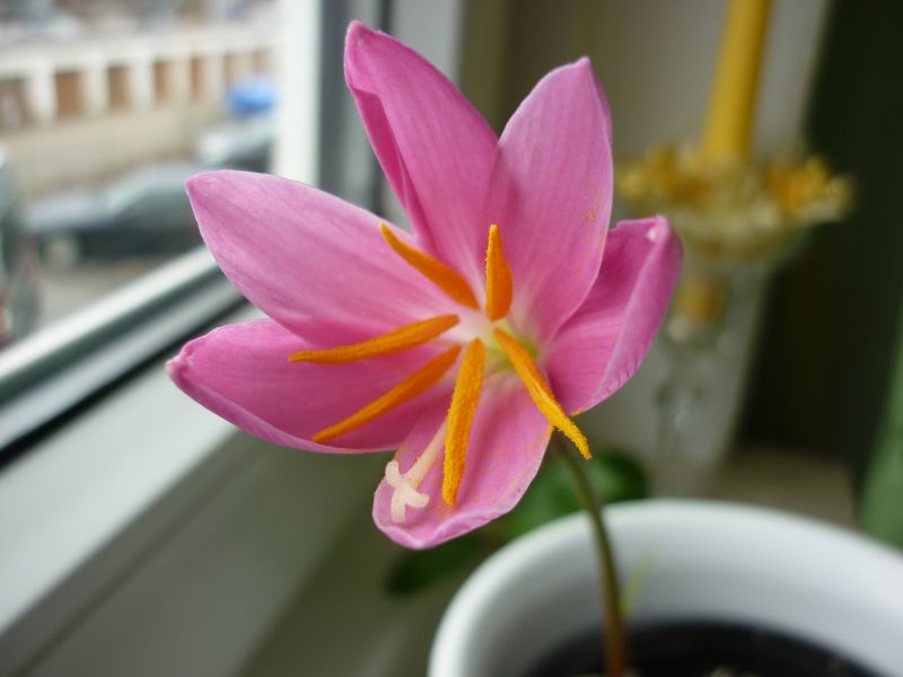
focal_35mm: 33
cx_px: 452
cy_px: 338
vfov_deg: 42.9
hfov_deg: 55.4
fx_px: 861
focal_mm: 5.5
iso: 80
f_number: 2.8
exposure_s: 1/160
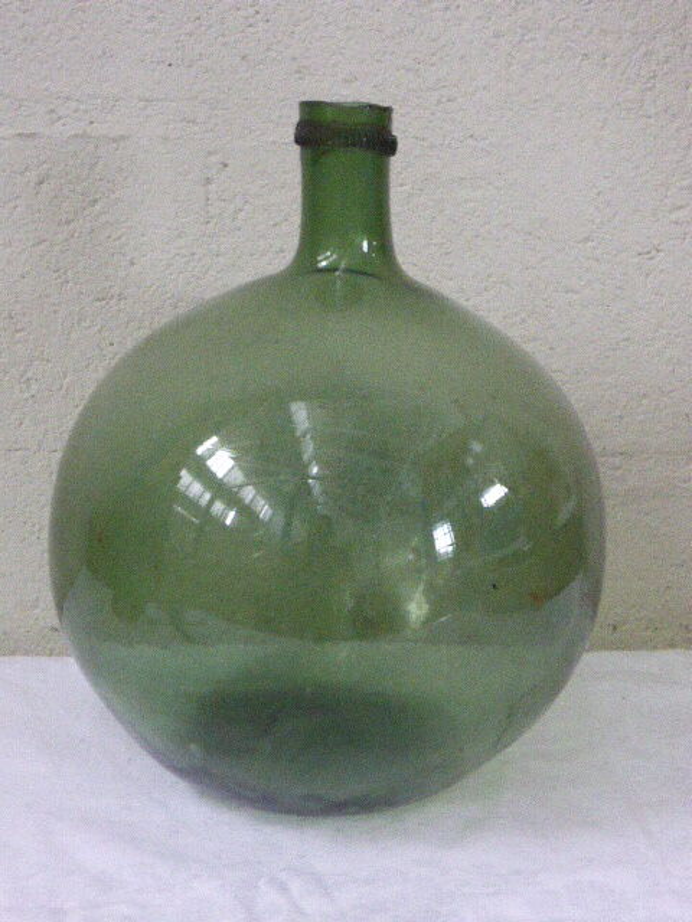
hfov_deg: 21.3
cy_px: 461
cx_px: 346
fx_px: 1839
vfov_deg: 28.2
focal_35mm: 69
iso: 1600
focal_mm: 11.7
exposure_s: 1/100
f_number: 4.9
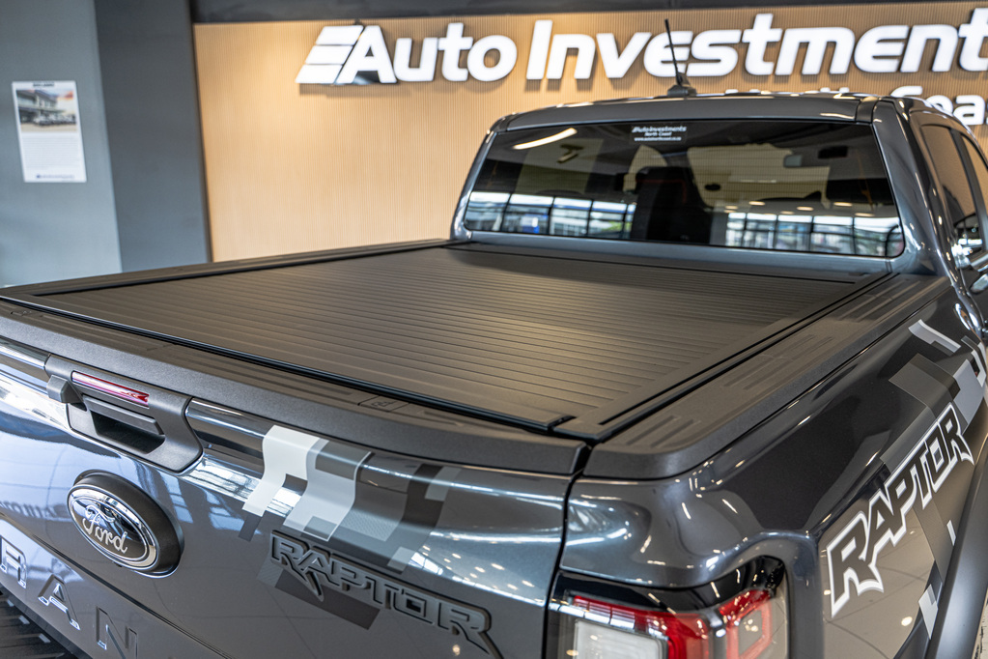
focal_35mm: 28
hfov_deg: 65.5
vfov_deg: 46.4
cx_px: 494
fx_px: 768
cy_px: 330
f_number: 3.5
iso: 500
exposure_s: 1/125
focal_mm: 28
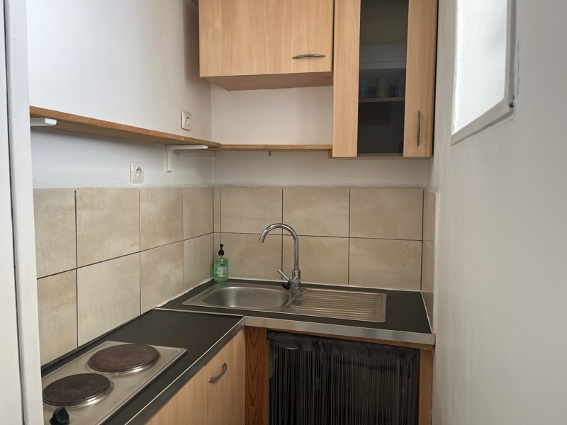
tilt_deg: -4.3
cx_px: 284
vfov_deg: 53.1
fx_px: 426
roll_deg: +1.1
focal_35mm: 26
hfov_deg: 67.3
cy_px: 212
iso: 64
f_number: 1.6
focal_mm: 5.1
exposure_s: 1/122
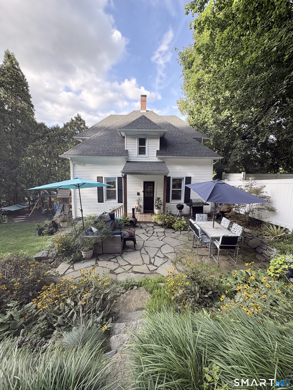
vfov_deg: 102.1
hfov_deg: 85.7
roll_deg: -0.4
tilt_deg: -7.4
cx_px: 146
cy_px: 195
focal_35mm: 14
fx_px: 158
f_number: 2.2
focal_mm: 2.22
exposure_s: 1/211
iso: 64
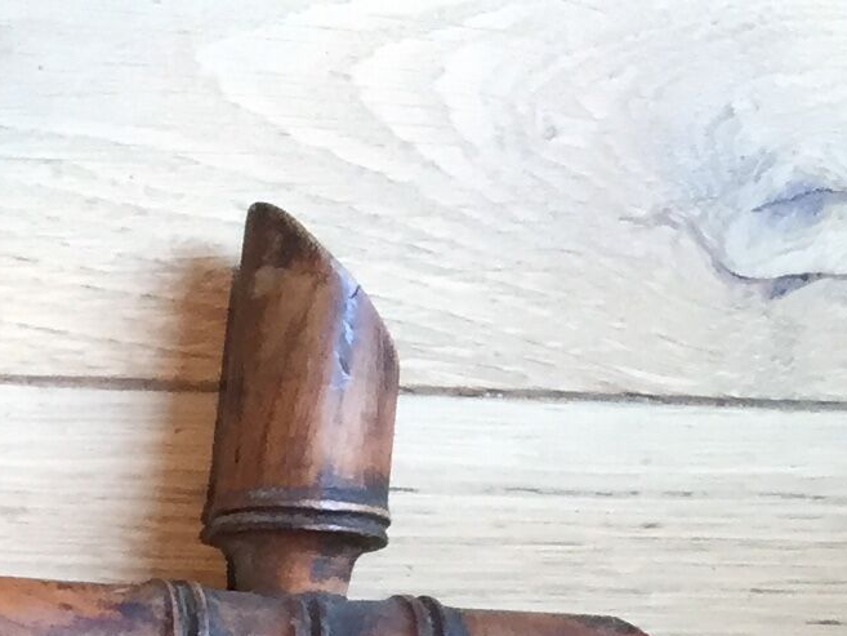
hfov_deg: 12.0
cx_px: -920
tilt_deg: -85.5
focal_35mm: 144
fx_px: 3524
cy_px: 1269
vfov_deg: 9.6
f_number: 2.2
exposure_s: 1/33
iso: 80
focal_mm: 4.15
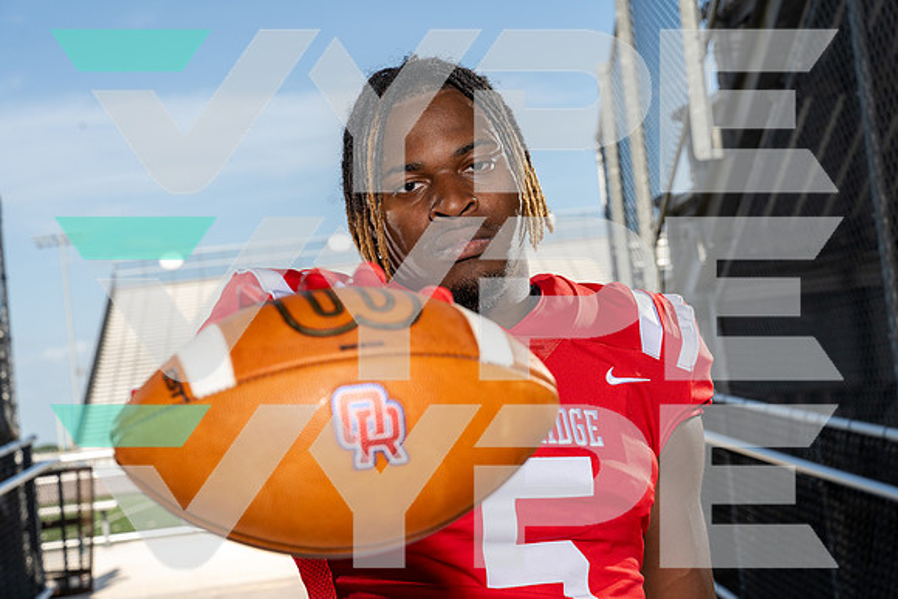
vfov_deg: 19.5
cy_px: 300
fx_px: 1746
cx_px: 449
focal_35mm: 70
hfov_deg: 28.8
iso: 160
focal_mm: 70
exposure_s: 1/250
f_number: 8
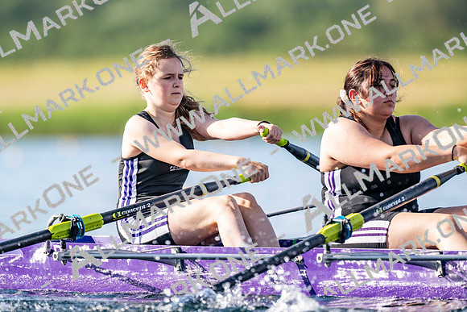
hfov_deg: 3.4
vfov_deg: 2.3
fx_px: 7785
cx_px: 234
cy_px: 156
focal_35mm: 600
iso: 720
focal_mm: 600
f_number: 5.6
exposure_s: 1/2500
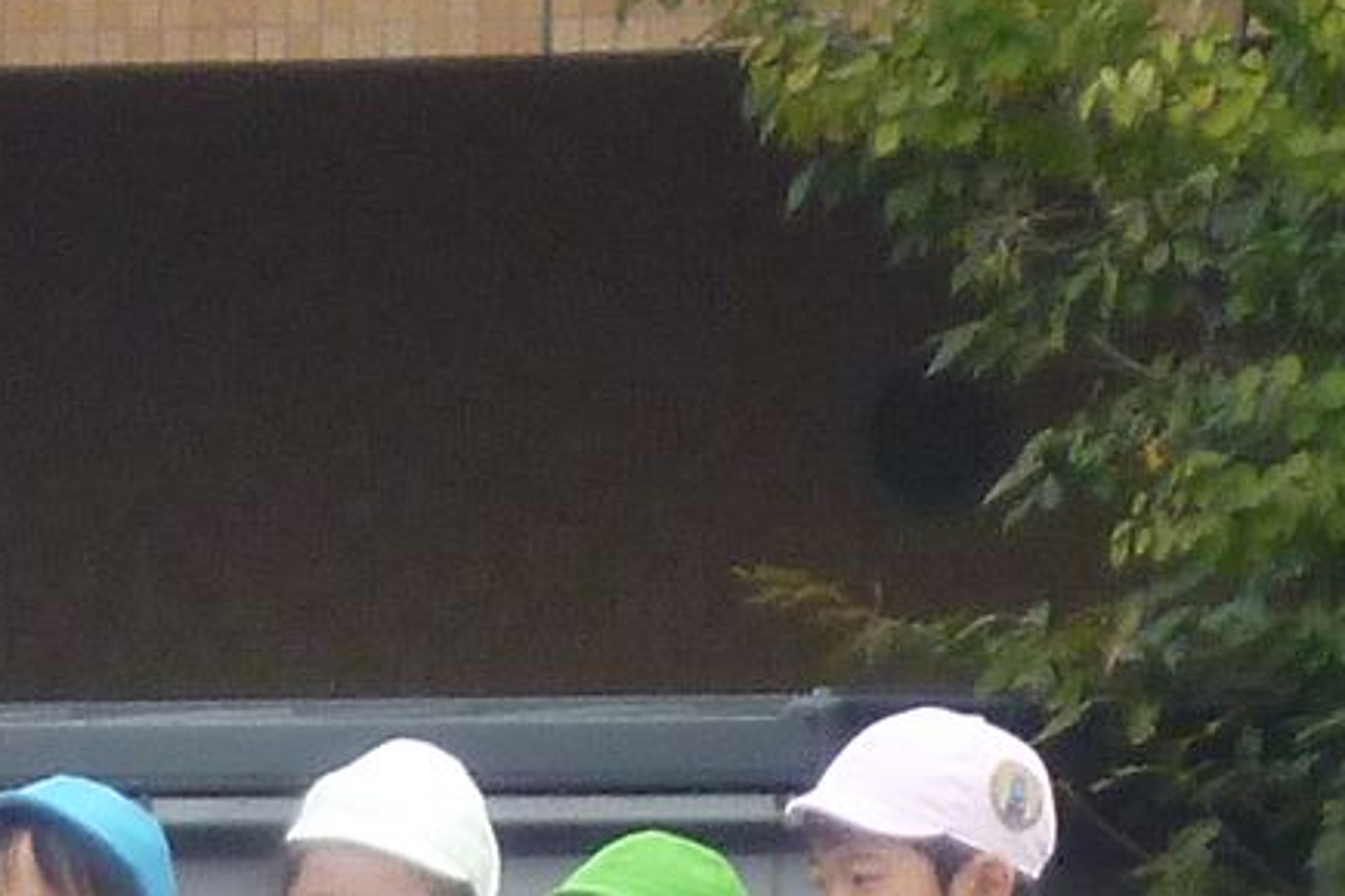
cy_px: 751
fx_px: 31344
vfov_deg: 1.6
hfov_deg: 2.5
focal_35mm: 839
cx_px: 83
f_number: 5.9
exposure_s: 1/125
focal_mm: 22.5
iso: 160
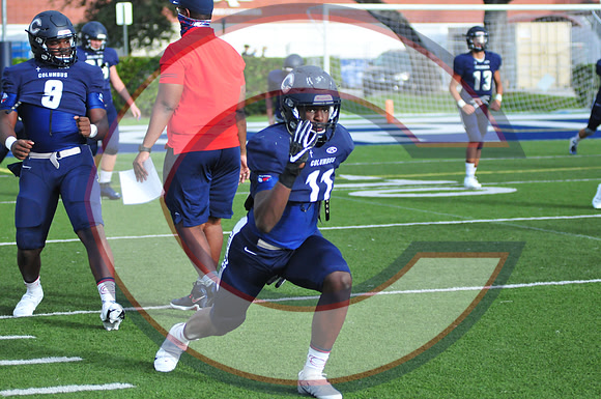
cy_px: 200
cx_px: 300
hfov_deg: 17.1
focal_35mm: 120
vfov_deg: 11.4
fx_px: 2001
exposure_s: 1/8000
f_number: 2.8
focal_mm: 80
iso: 1600
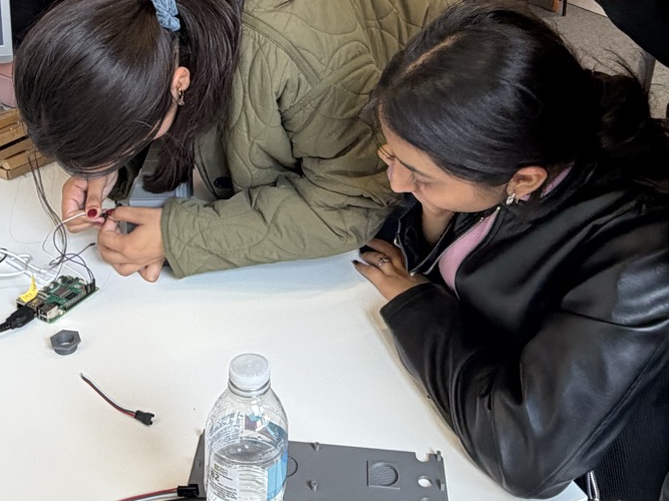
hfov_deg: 44.8
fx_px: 812
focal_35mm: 42
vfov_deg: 33.1
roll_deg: -3.4
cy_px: 85
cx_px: 318
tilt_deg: -20.3
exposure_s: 1/75
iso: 100
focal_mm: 2.22
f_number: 2.2
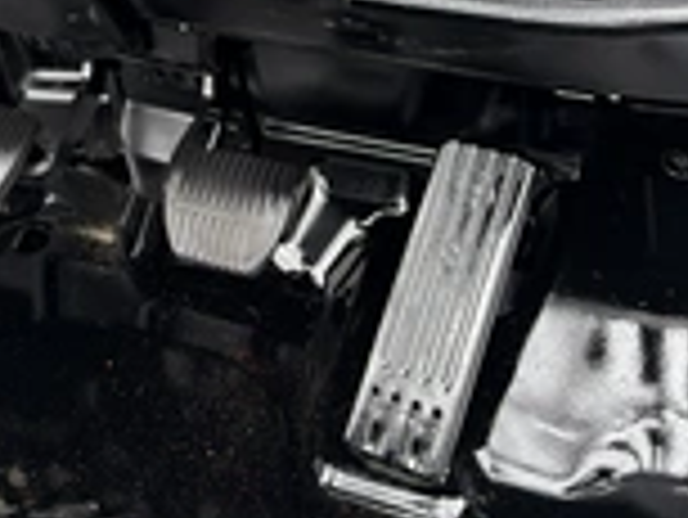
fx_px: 1353
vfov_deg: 18.1
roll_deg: +10.5
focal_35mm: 68
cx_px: 112
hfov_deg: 27.8
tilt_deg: -14.2
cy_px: -360
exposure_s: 1/209
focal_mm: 5.96
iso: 100
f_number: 1.6
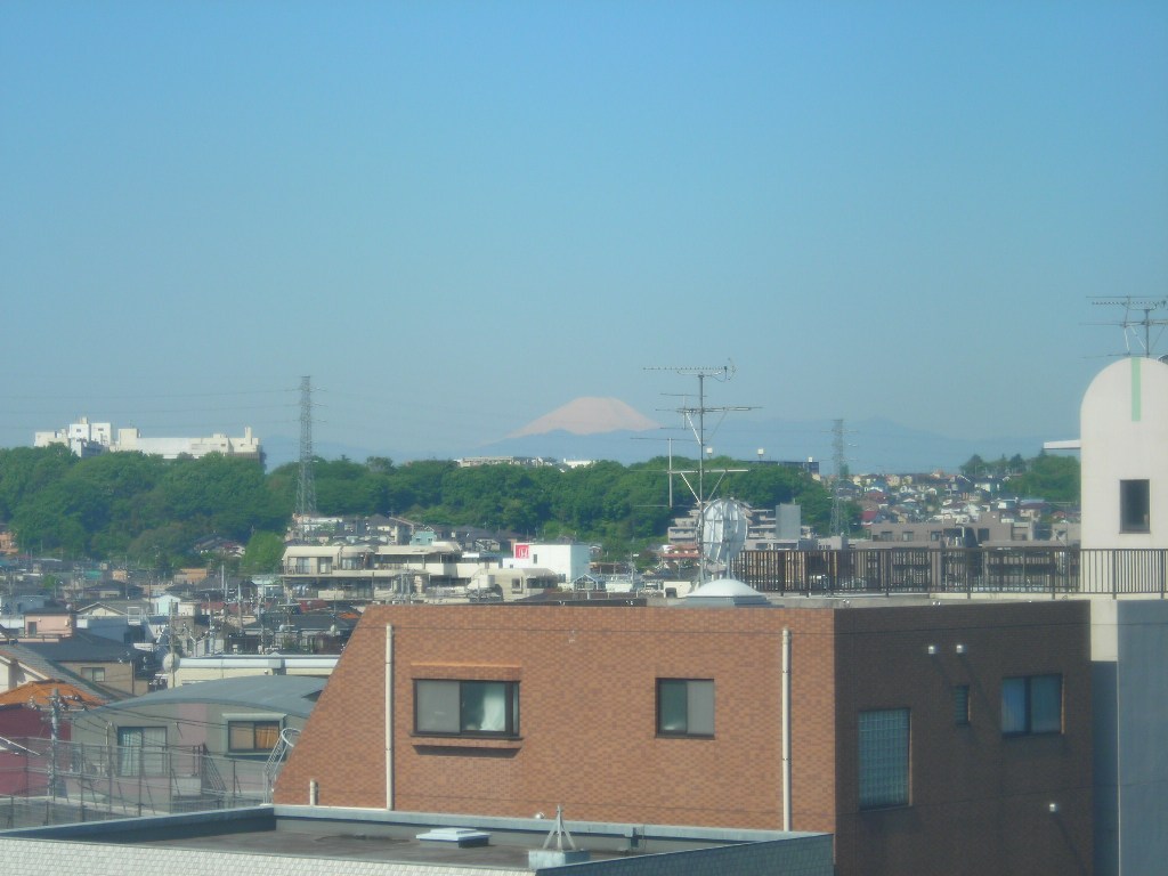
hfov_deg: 17.0
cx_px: 584
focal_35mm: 116
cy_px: 438
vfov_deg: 12.8
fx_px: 3914
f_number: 5.3
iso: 50
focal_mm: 19.2
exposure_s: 1/244
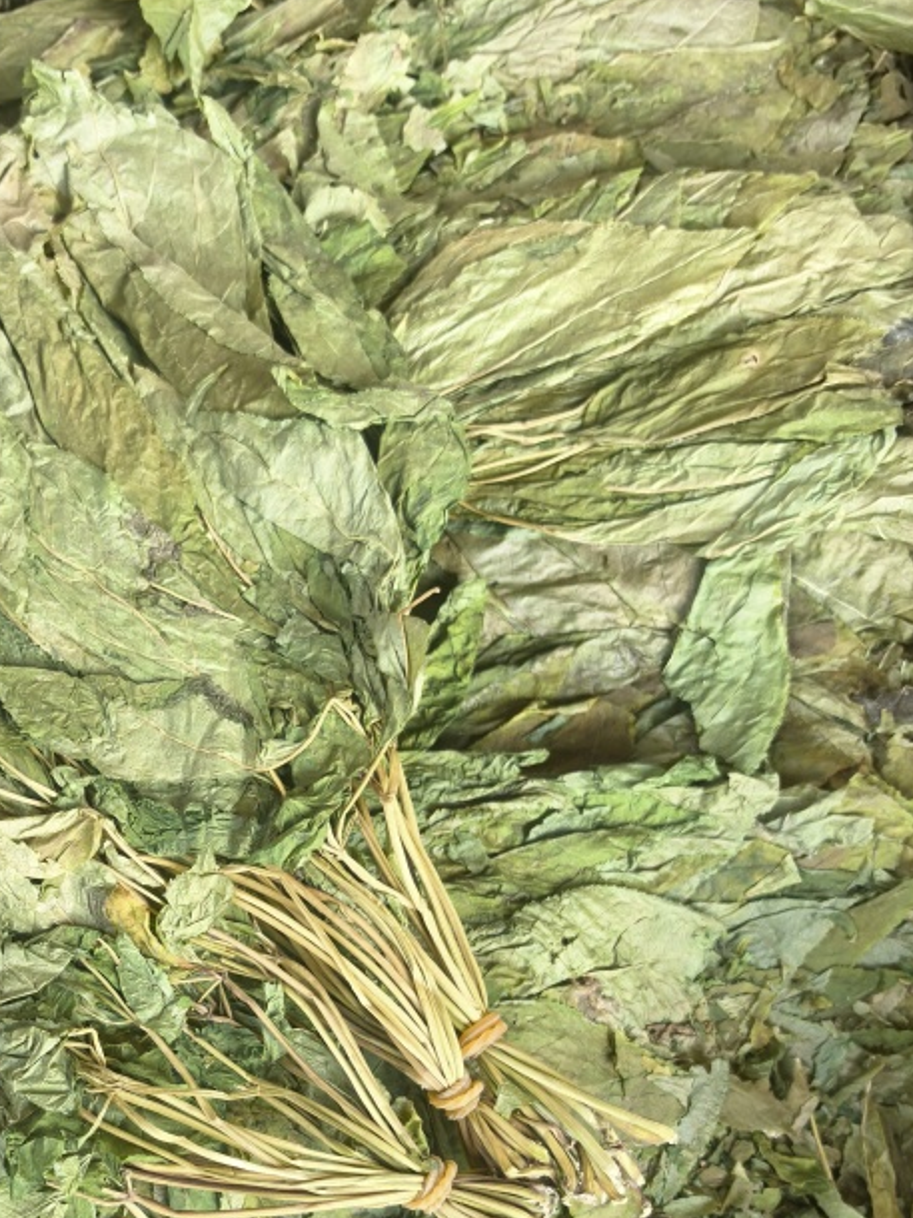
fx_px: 1478
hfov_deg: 32.9
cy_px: 943
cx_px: 130
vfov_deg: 43.1
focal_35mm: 42
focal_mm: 6.98
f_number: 2
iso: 1250
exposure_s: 1/597
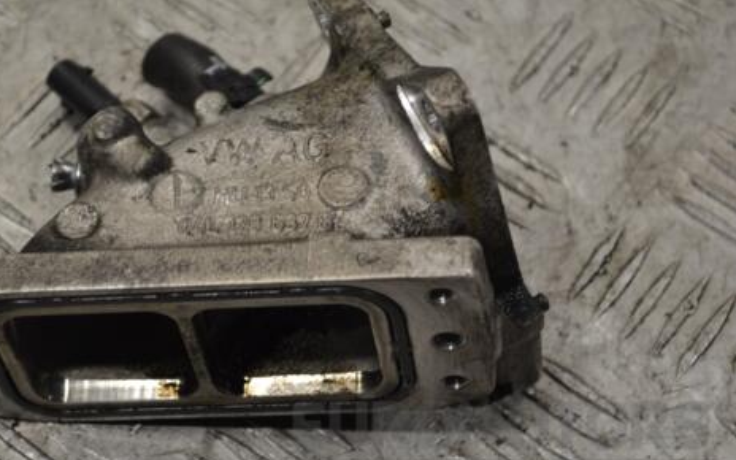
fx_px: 2180
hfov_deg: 19.1
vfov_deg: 12.0
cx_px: 263
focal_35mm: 109
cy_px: 214
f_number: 5.6
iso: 400
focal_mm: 55
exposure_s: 1/100
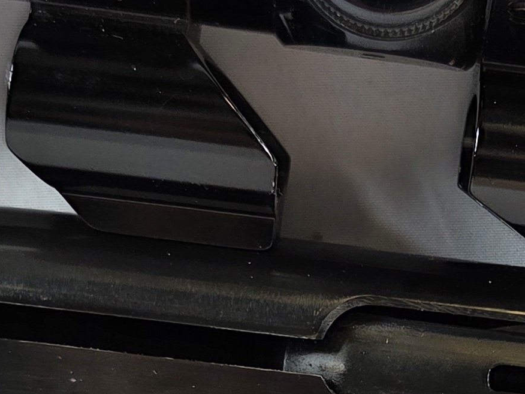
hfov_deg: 18.5
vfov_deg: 13.8
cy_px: 438
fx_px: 1592
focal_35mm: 105
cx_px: 448
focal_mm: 5.4
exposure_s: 1/120
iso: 40
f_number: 1.8
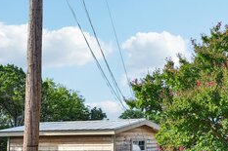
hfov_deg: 39.5
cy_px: 109
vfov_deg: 30.1
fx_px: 278
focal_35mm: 44
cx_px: 226
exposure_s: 1/200
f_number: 8
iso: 400
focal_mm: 16
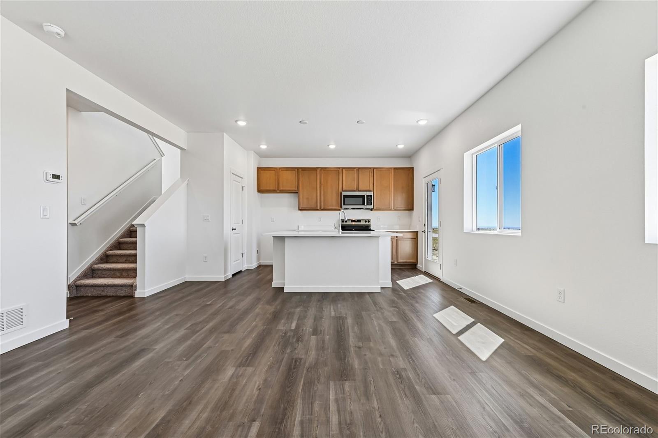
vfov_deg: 81.2
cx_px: 329
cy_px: 219
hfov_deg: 104.3
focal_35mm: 14
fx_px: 256
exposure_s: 1/15
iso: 110
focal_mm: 14
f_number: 11
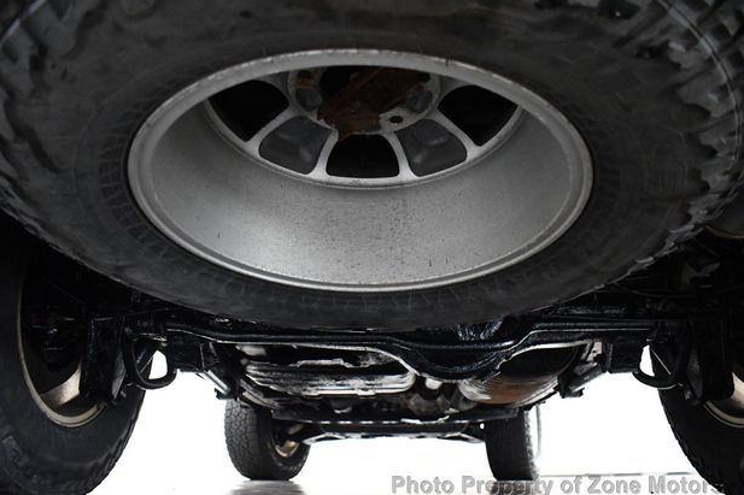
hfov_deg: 65.5
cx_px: 377
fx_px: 578
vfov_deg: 46.4
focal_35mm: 28
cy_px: 252
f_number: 3.5
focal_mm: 18
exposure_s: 1/60
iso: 5600
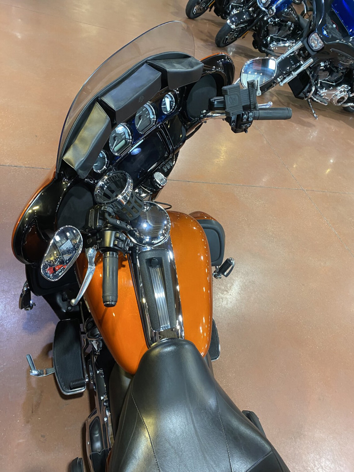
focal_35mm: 26
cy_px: 236
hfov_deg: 53.1
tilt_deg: -40.2
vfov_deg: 67.3
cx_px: 177
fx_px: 355
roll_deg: -24.0
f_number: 1.8
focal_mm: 4.25
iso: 250
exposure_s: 1/60
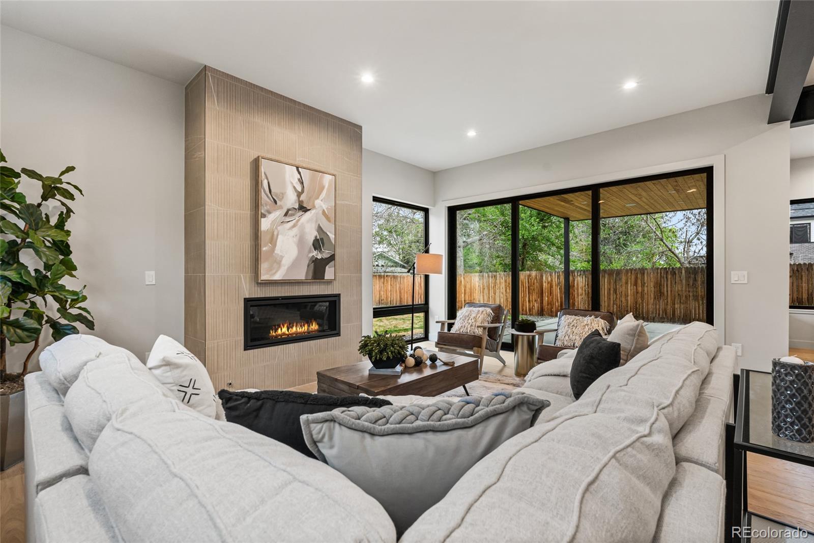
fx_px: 362
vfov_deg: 73.7
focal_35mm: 16
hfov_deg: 96.7
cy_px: 272
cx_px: 407
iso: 500
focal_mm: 16
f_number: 8
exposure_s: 1/10
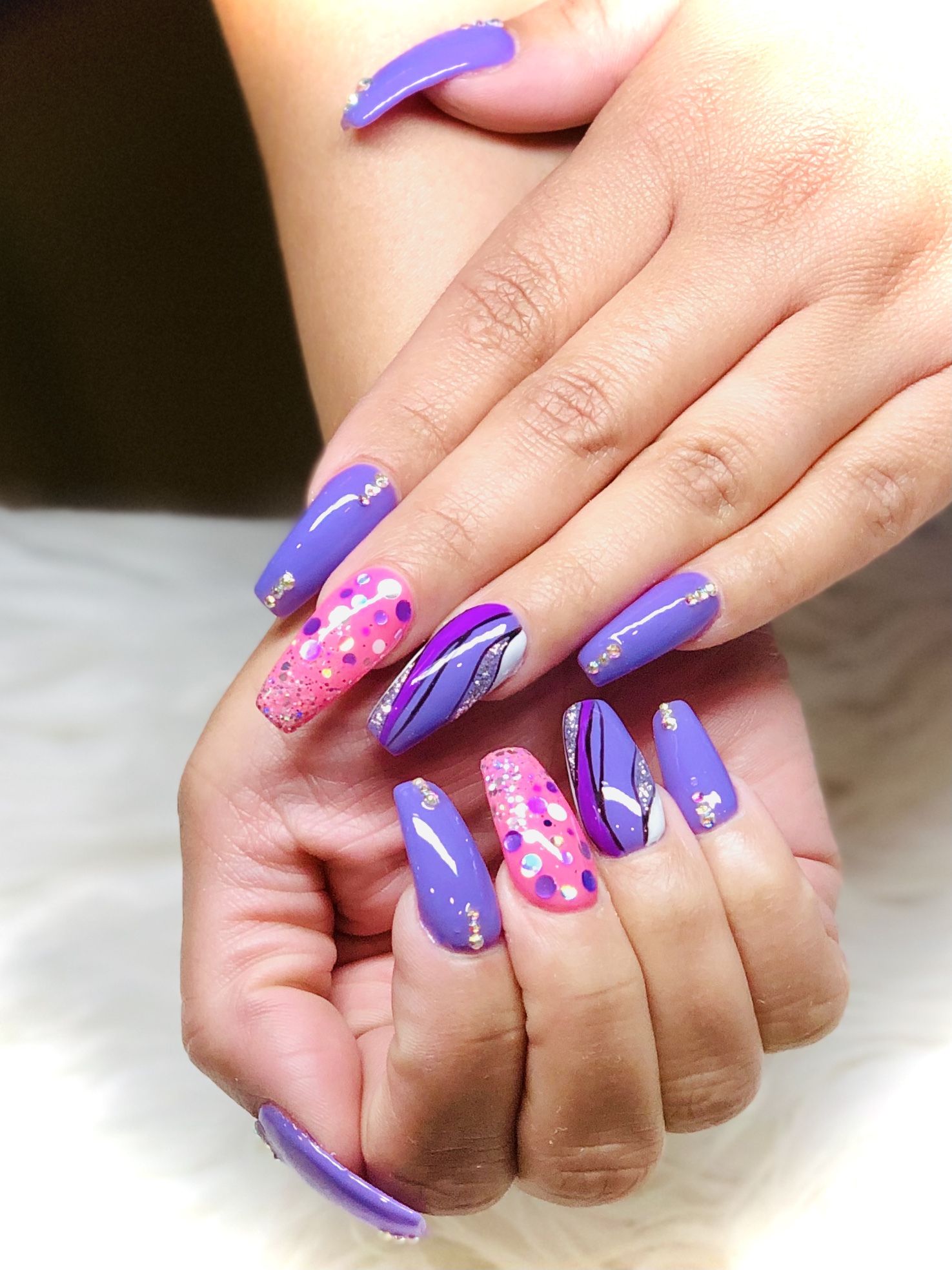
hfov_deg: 28.0
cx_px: 476
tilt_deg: -47.8
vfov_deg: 36.8
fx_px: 1907
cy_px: 635
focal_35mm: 52
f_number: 2.4
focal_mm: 6
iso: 40
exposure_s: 1/60
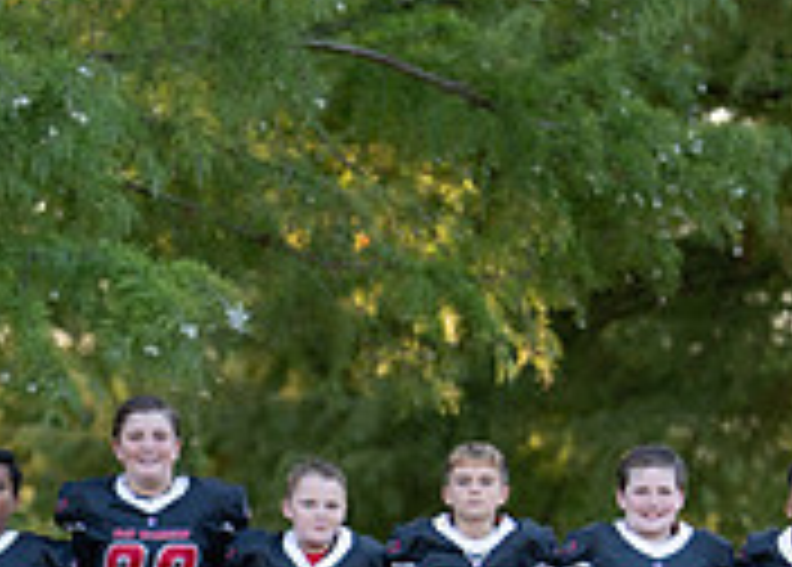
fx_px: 4952
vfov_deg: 6.5
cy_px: 772
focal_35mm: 220
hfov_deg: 9.1
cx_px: 210
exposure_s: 1/1250
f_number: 1.2
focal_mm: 50
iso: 200
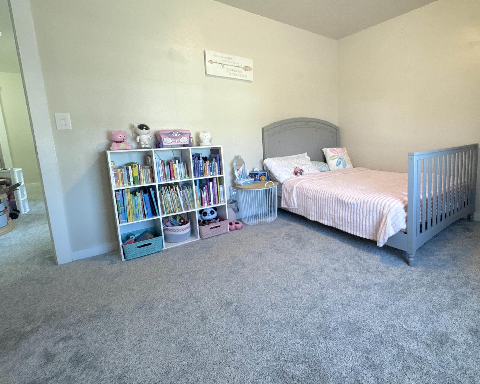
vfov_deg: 73.5
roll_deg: +1.4
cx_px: 314
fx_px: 256
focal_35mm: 18
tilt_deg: -7.7
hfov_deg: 83.8
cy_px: 169
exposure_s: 1/60
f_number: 2.2
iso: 250
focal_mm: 2.22
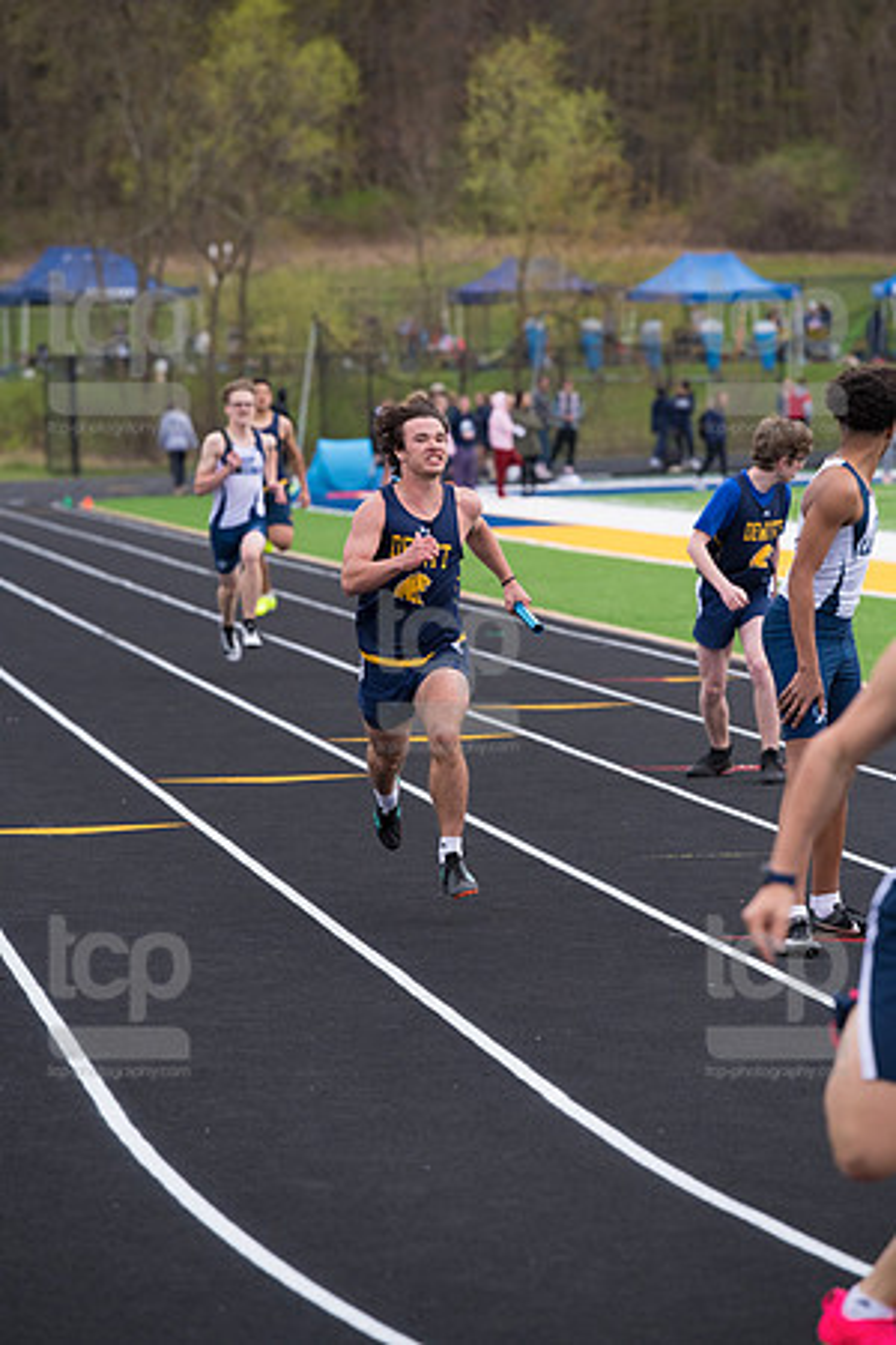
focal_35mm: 200
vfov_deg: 10.3
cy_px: 672
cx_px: 448
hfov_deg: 6.9
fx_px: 7466
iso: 1250
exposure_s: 1/2000
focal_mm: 200
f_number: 5
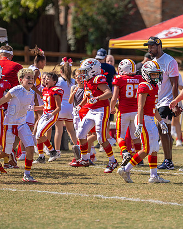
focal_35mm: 319
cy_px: 103
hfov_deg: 4.9
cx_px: 123
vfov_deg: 6.1
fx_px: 2159
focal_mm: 185
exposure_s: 1/2500
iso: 100
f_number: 2.8
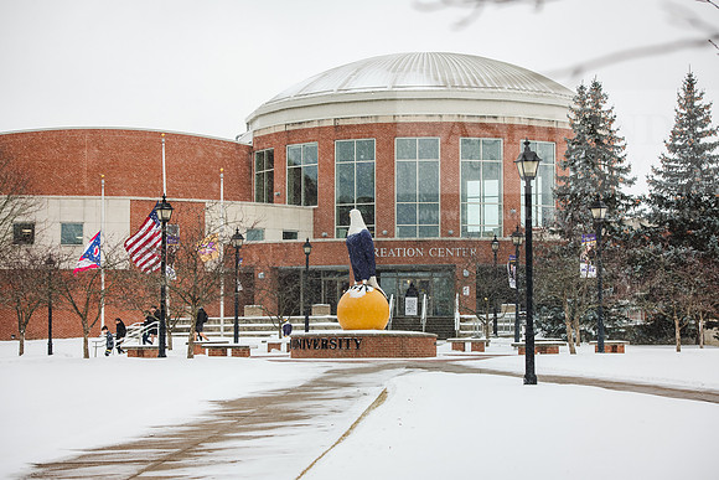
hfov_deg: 23.6
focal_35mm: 86
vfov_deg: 15.9
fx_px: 1718
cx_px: 360
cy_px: 240
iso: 320
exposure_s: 1/160
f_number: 5.6
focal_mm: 86
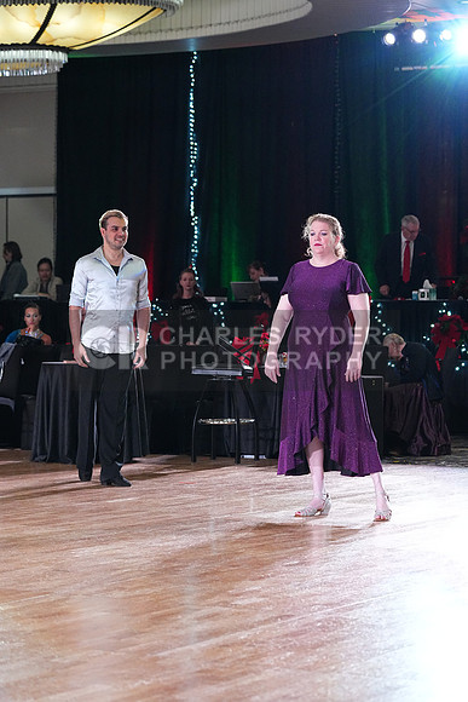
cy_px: 351
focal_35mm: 100
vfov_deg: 20.4
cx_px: 234
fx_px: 1949
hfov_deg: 13.7
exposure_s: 1/400
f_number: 5
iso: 6400
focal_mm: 100
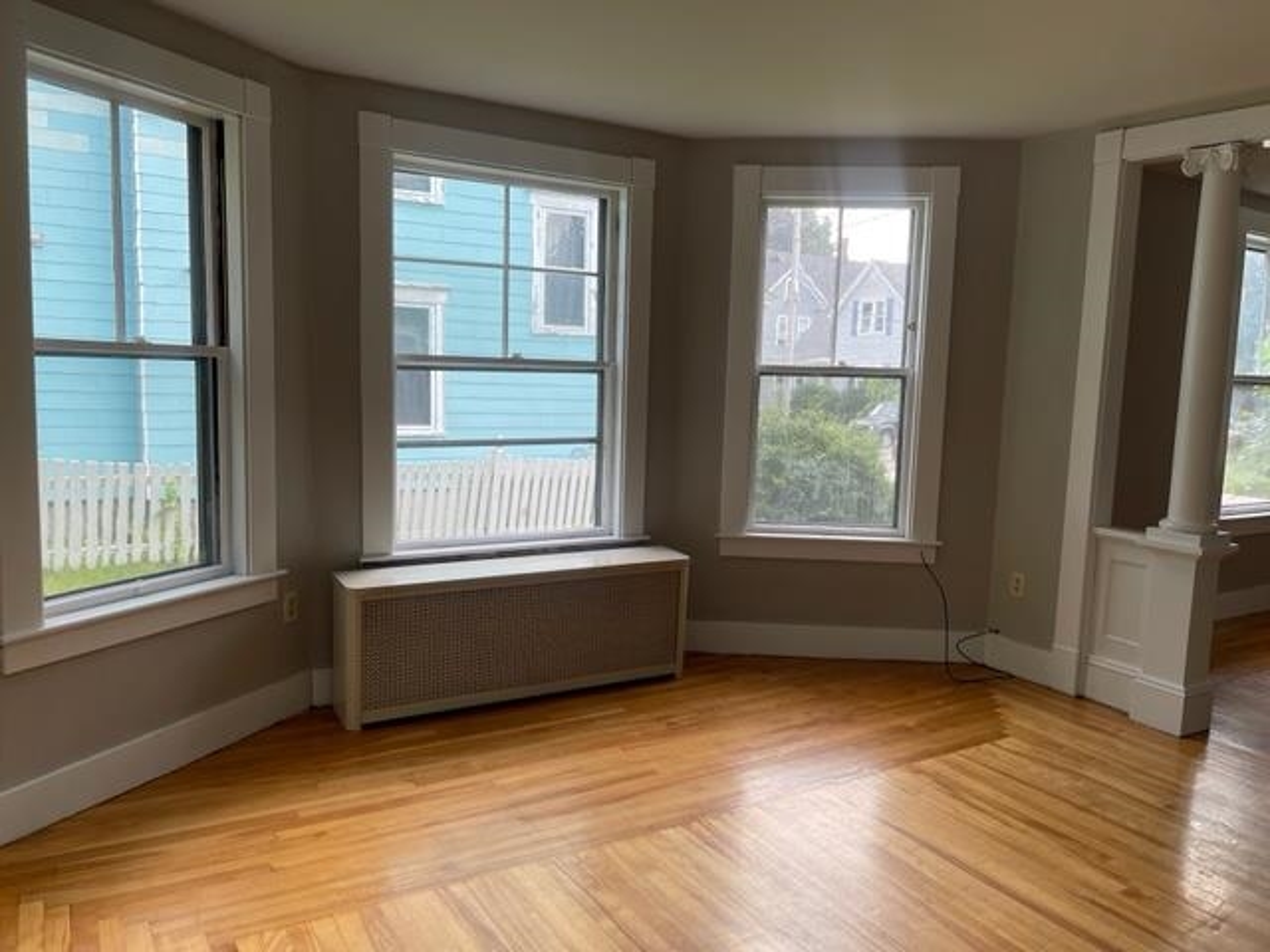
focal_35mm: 26
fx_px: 954
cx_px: 635
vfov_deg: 53.1
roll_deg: -1.8
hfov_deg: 67.3
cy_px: 476
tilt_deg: -8.5
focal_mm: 5.1
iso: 32
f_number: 1.6
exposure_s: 1/162
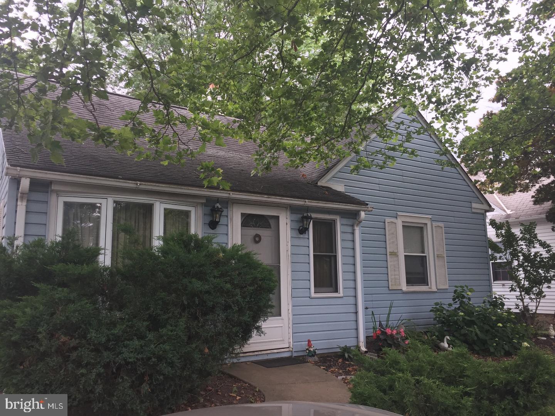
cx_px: 278
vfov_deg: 48.2
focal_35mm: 29
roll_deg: +0.2
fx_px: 465
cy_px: 208
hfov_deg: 61.7
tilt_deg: +11.5
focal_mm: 4.15
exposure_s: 1/135
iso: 32
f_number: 2.2
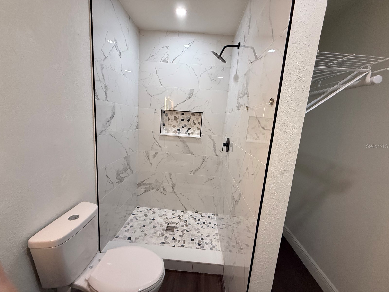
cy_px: 146
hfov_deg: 102.1
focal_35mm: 14
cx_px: 194
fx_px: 157
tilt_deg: -9.2
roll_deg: -3.9
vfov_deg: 85.7
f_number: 2.2
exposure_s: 1/99
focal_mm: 2.22
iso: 320
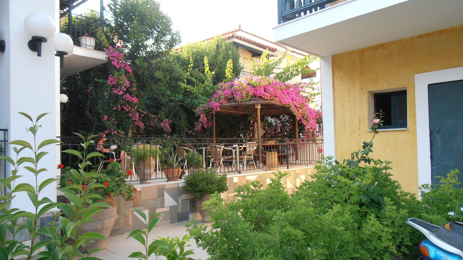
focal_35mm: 27
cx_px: 238
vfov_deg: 42.8
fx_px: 331
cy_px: 143
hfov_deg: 69.8
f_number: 3
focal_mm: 4.2
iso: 80
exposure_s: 1/160
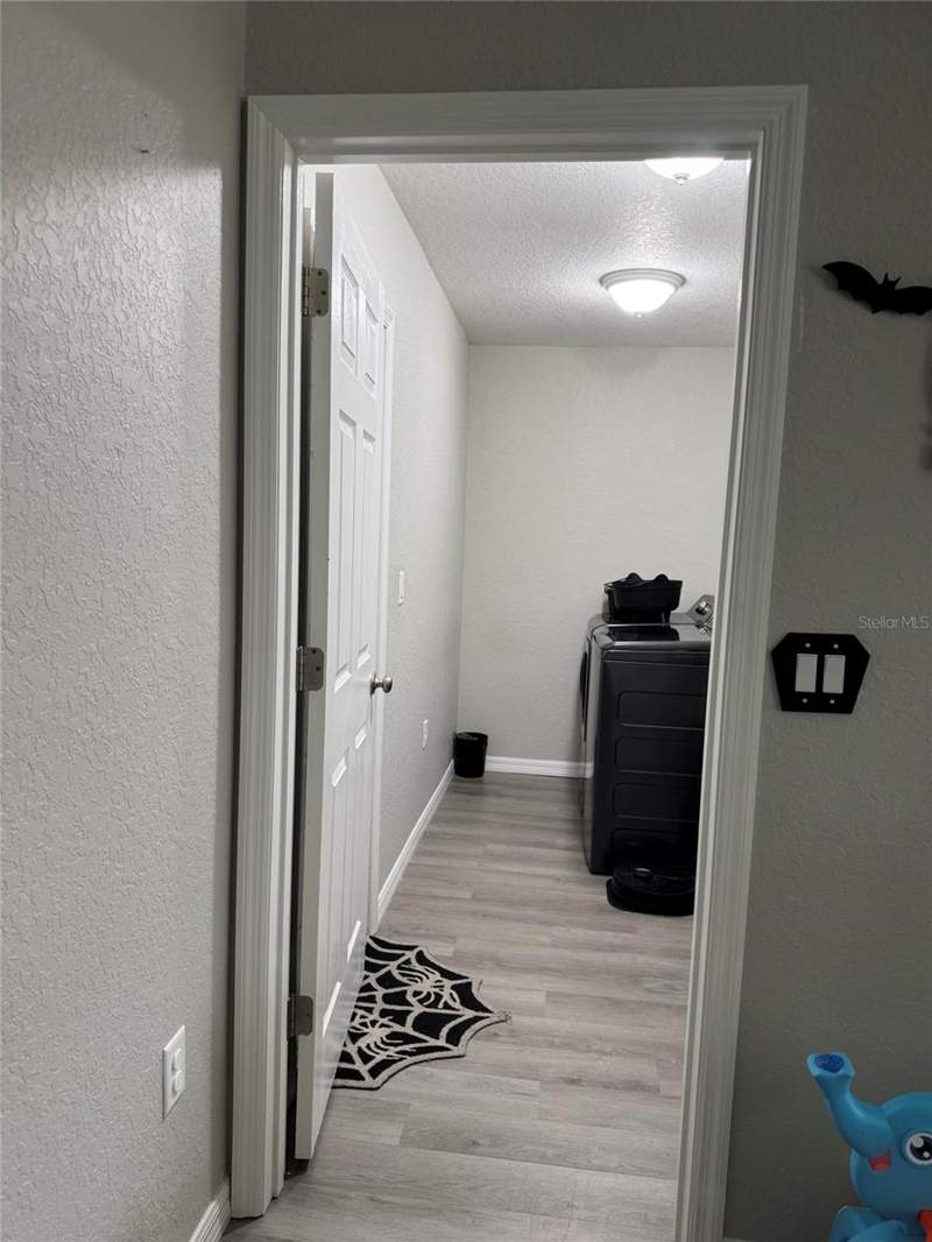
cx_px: 466
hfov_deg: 56.8
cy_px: 621
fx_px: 861
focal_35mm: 24
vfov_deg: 71.6
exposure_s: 1/60
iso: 160
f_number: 1.78
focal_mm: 6.76
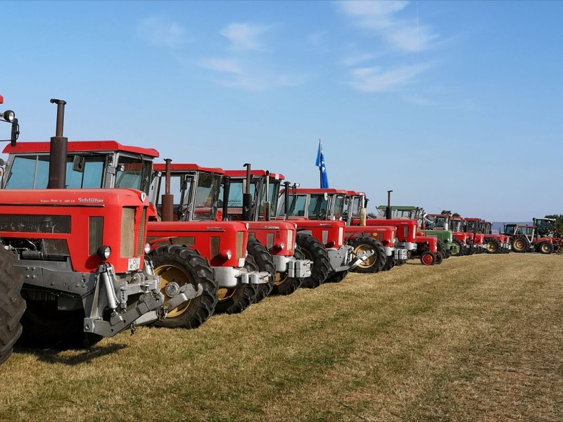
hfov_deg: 42.9
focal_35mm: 44
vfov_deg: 32.9
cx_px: 282
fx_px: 716
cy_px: 211
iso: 50
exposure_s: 1/2252
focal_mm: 3.95
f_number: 1.8
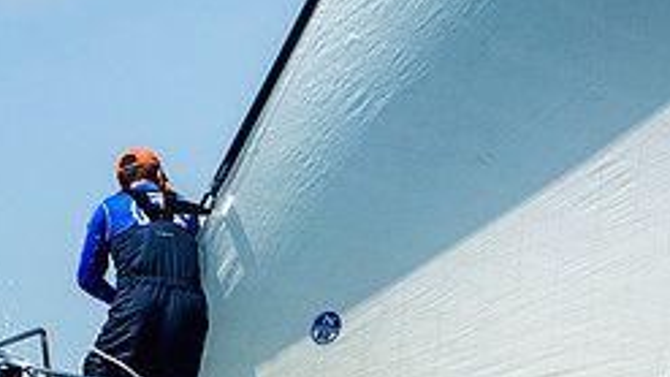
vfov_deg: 1.0
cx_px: 244
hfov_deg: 1.7
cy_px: 498
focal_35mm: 1254
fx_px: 22281
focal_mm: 340
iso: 400
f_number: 5
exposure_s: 1/3200
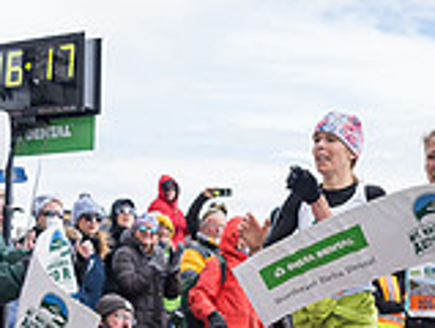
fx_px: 1058
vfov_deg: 17.2
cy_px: 327
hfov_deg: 22.8
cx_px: 364
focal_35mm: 84
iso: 250
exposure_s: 1/1000
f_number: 4
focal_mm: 24
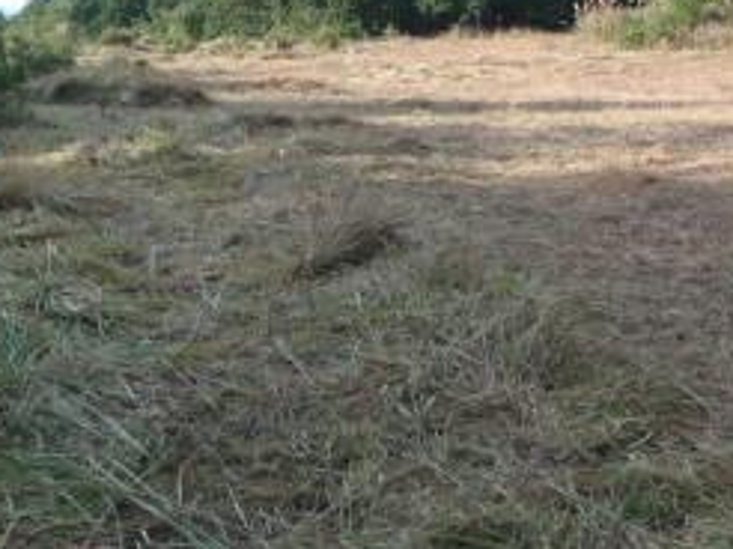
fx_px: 1079
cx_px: 578
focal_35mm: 51
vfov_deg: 28.0
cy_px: 125
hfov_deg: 36.4
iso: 64
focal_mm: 5
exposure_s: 1/160
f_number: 4
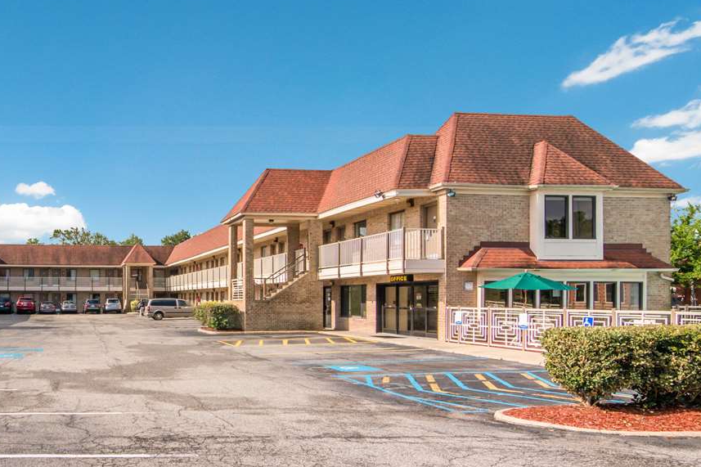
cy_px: 304
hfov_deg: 57.4
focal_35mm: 29
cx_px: 107
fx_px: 562
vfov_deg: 44.6
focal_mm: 11
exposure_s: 1/500
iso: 320
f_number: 9
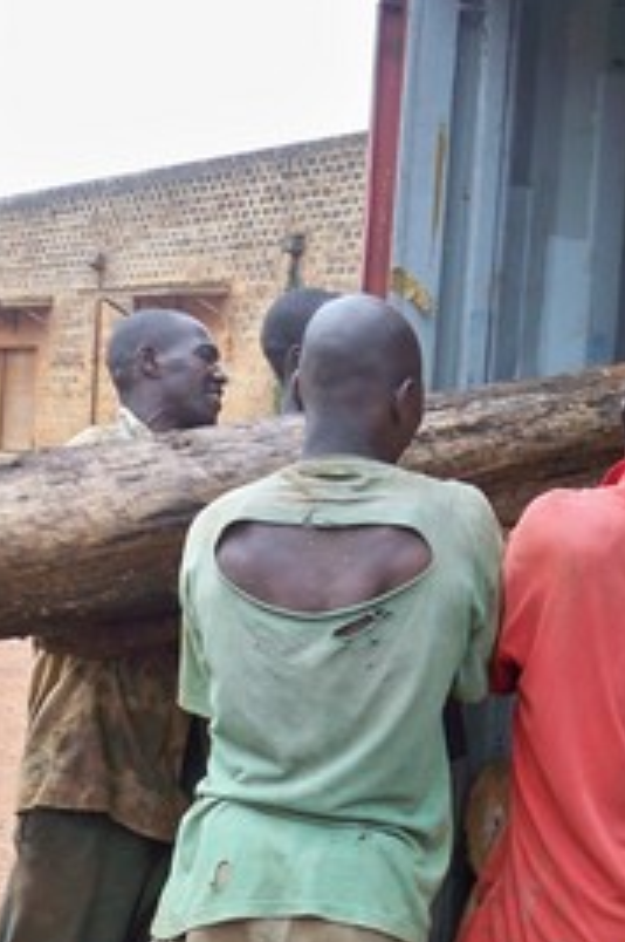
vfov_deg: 29.7
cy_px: 529
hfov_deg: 19.8
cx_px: 169
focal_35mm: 68
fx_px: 1775
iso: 80
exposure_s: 1/100
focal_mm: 6.3
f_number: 3.1
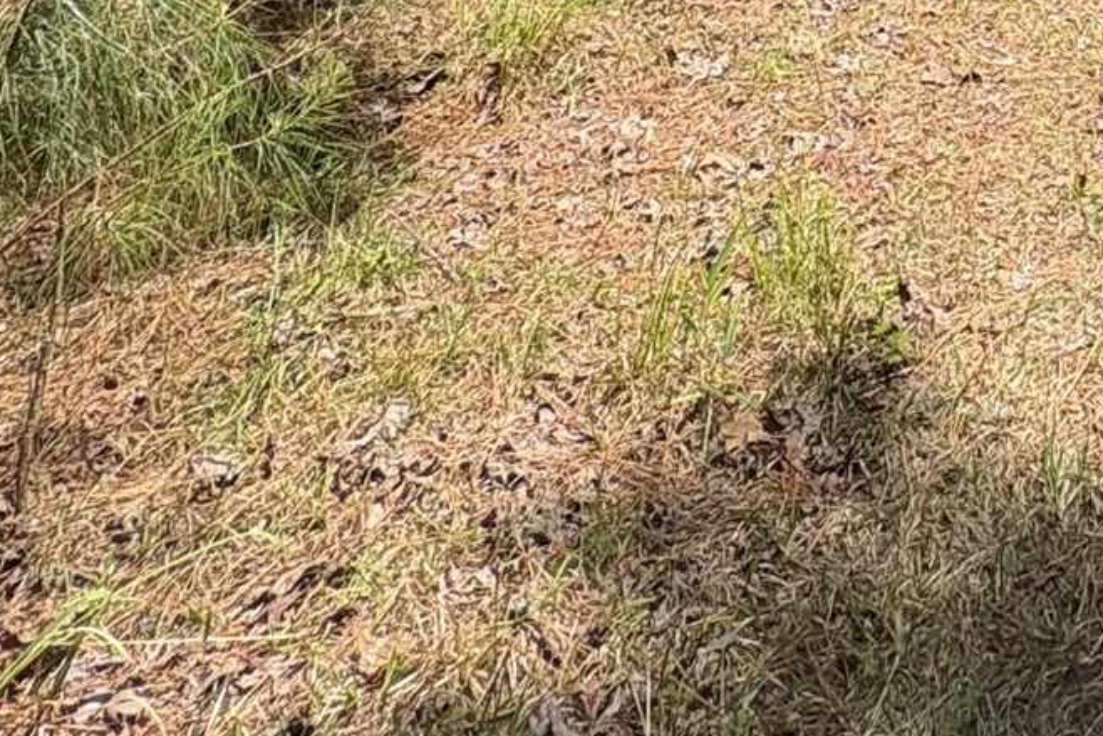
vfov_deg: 17.2
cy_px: -822
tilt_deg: +8.8
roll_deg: -1.1
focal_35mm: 51
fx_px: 1563
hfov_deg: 33.3
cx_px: 1249
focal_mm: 2.22
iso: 64
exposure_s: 1/771
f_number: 2.2
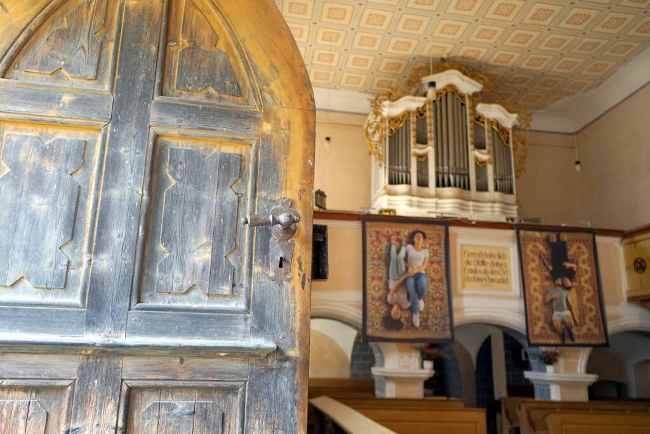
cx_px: 325
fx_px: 506
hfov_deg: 65.5
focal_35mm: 28
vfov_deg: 46.4
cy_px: 217
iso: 640
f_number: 4
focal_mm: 28
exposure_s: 1/160
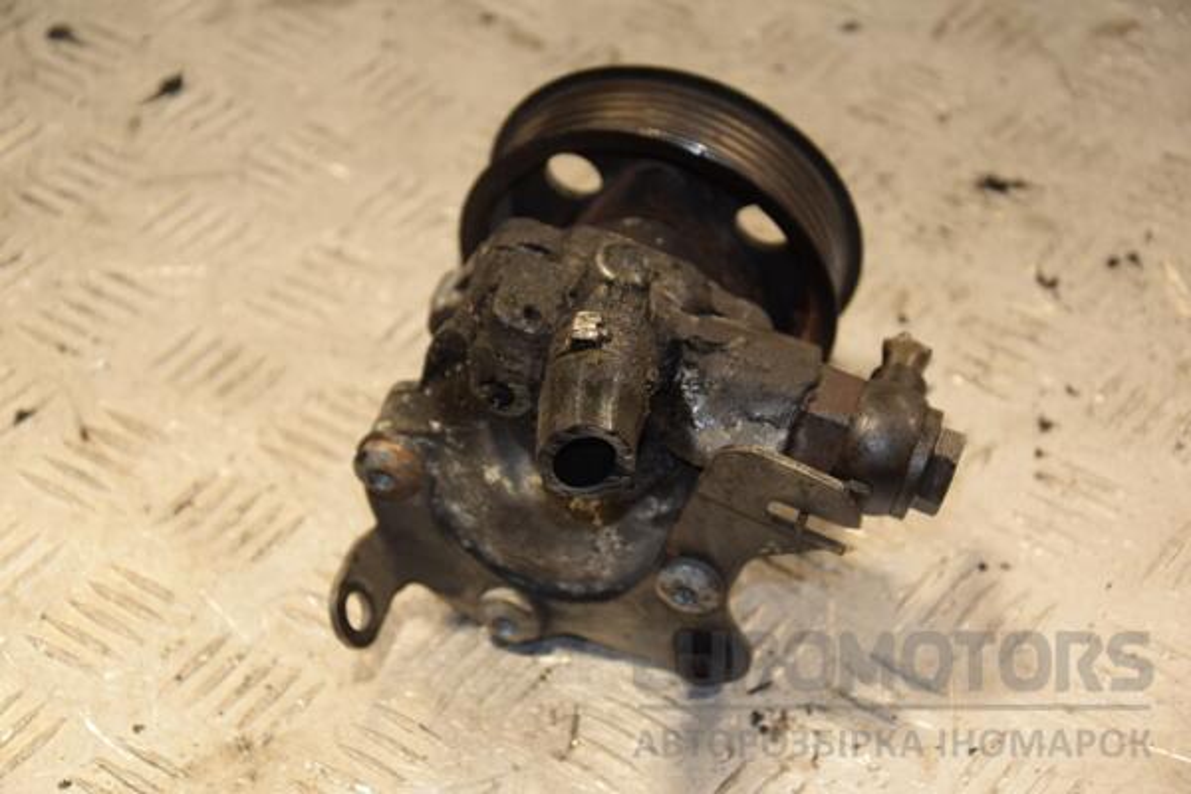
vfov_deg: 13.0
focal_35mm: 105
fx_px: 3473
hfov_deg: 19.5
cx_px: 596
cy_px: 397
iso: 800
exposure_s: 1/200
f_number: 5.3
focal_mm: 70
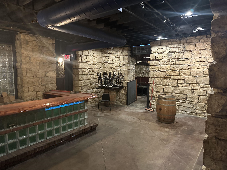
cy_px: 85
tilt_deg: -5.3
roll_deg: -1.5
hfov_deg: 71.6
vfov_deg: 56.8
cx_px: 114
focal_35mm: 24
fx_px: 157
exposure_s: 1/30
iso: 800
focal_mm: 6.86
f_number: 1.78
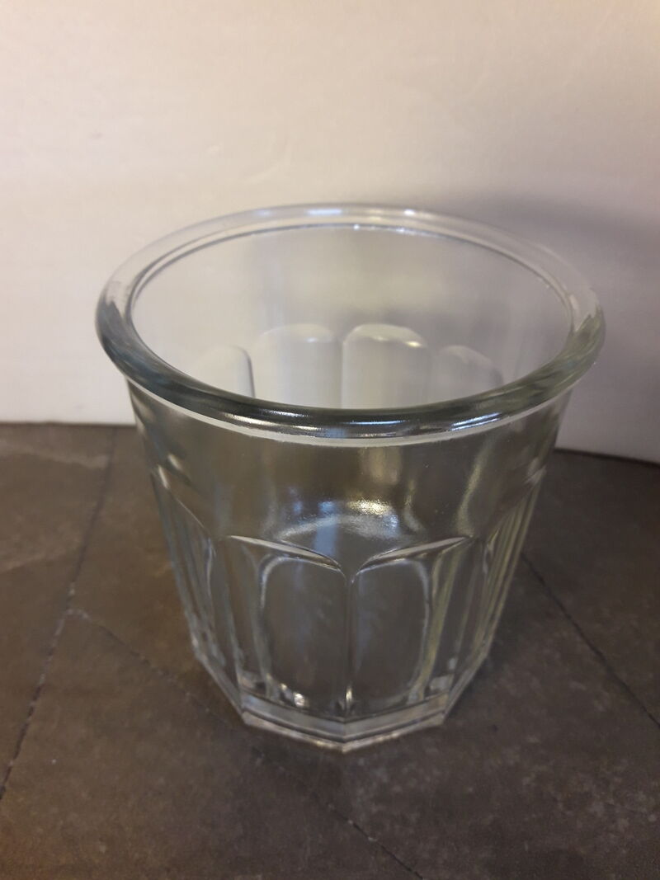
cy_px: 440
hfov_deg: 49.7
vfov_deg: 63.4
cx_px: 330
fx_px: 712
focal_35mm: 28
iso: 80
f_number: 1.9
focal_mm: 3.7
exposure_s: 1/33
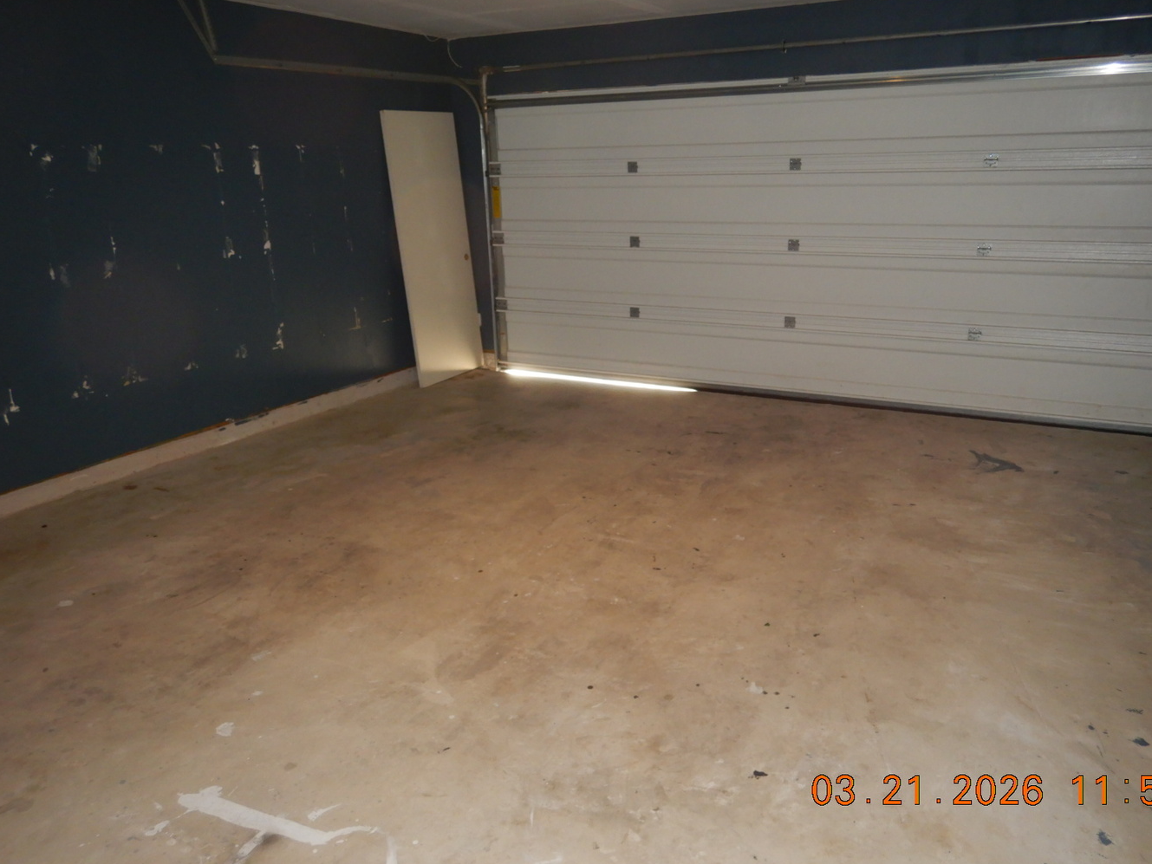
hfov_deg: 67.2
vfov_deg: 53.1
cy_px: 420
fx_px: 865
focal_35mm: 26
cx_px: 614
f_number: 2.8
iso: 250
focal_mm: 4.3
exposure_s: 1/30
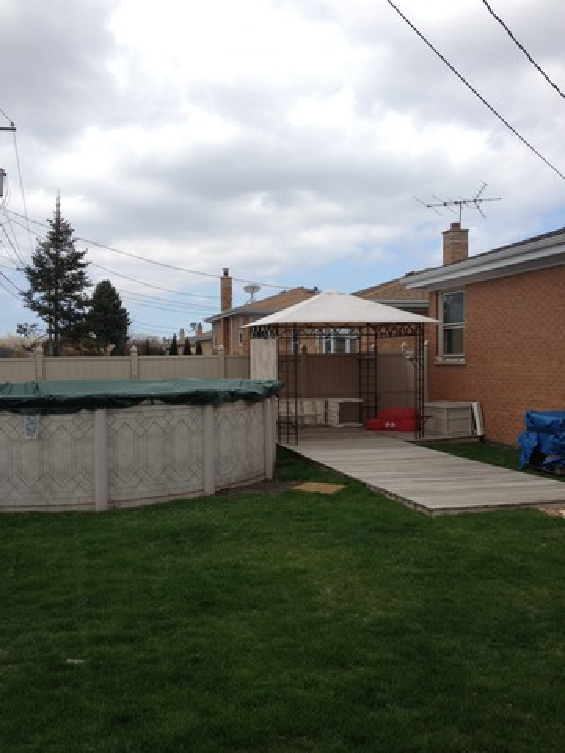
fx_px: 762
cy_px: 376
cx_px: 282
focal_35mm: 35
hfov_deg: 40.7
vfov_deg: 52.6
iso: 50
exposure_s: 1/1314
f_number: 2.4
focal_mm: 4.28
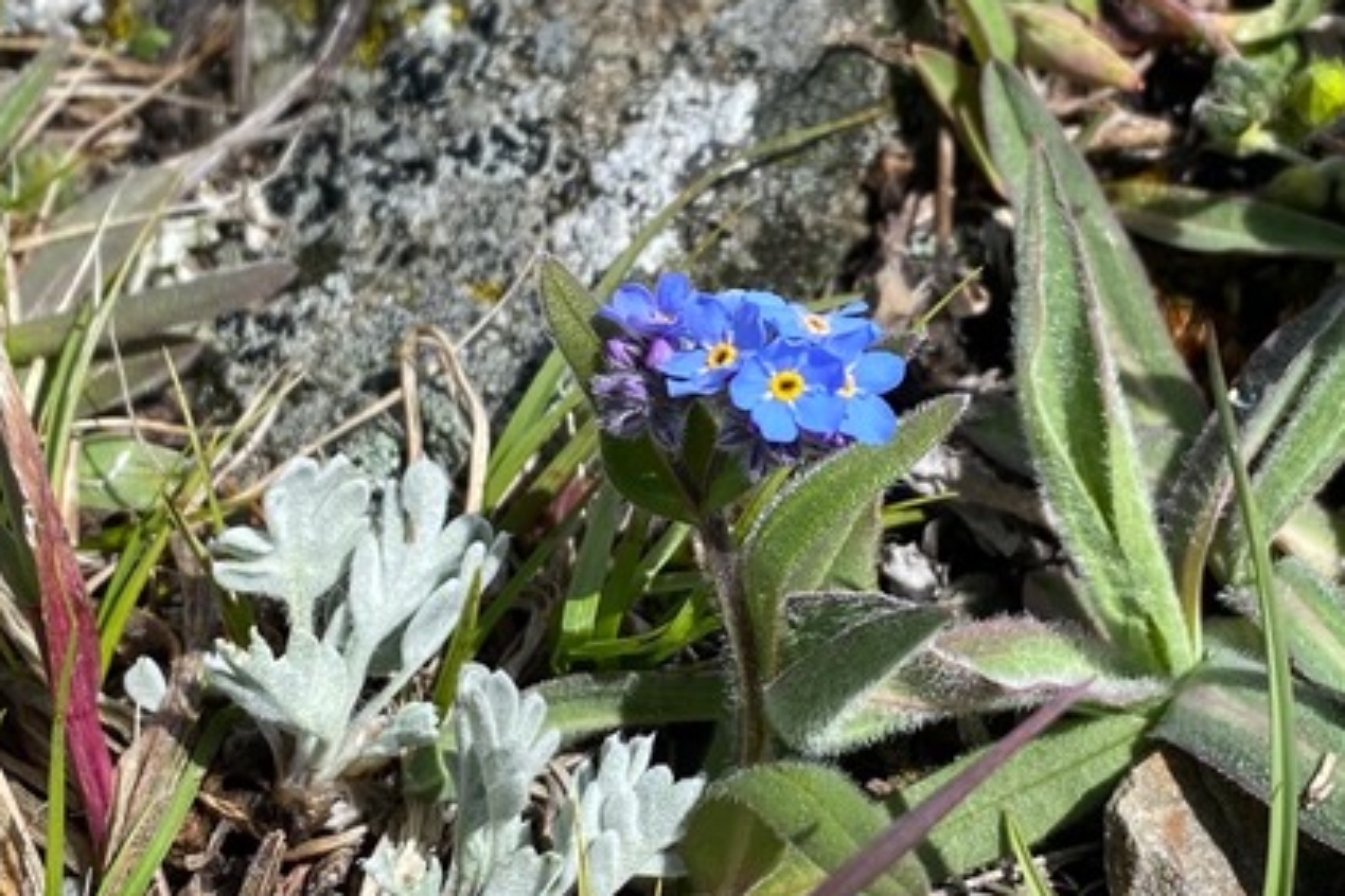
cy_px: 411
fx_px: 1195
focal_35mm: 32
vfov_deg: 41.1
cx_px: 769
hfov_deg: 58.5
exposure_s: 1/2688
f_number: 1.8
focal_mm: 4.25
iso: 32
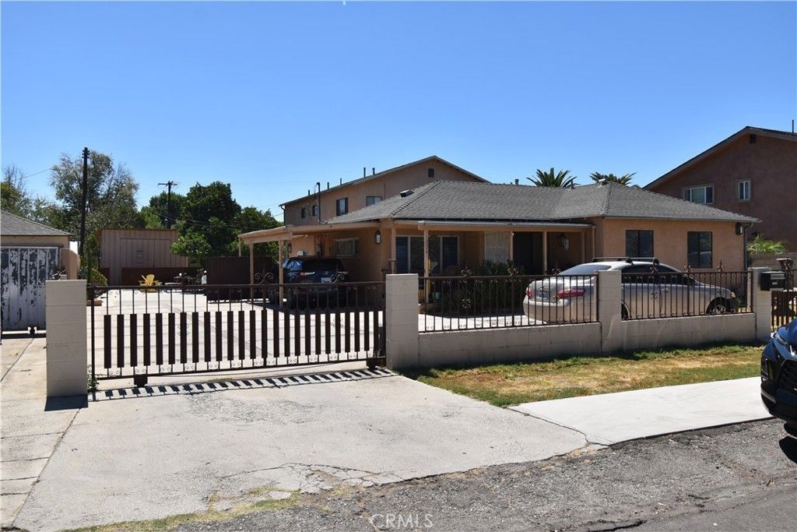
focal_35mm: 30
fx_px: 664
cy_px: 266
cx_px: 398
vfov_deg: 43.6
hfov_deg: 61.9
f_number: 9
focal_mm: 20
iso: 100
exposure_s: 1/320
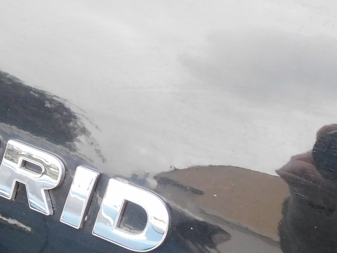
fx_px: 837
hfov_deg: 21.0
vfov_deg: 17.2
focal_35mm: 86
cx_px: -78
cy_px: 135
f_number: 3.5
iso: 400
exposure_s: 1/200
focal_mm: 5.4
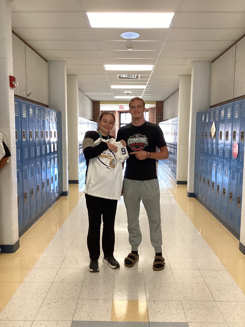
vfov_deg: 58.4
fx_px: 293
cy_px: 164
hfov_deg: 45.4
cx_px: 122
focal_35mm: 31
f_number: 2.4
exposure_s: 1/50
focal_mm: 3.3
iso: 125
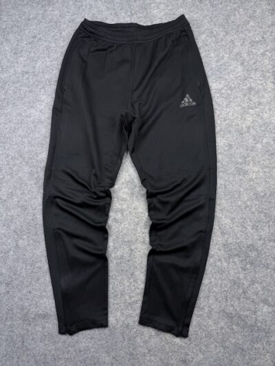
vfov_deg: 71.6
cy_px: 183
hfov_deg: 56.8
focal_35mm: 24
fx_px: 254
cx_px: 138
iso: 64
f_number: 1.78
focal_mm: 6.76
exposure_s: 1/121
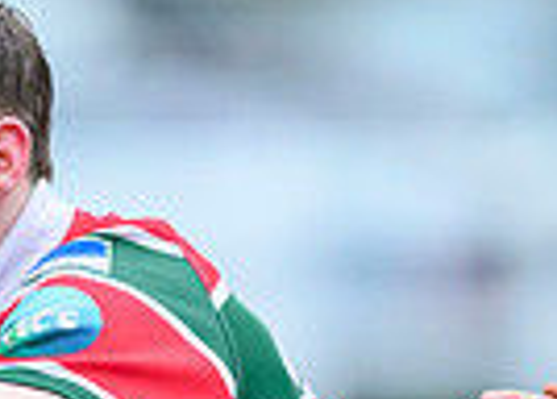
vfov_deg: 0.6
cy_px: 730
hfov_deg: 0.8
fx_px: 38511
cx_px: -138
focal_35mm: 2432
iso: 4000
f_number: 3.5
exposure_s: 1/2000
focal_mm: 400
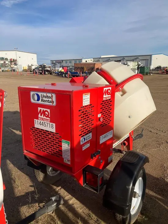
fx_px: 181
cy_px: 112
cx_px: 84
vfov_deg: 63.4
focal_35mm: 28
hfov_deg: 49.8
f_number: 1.8
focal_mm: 3.99
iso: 20
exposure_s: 1/2000
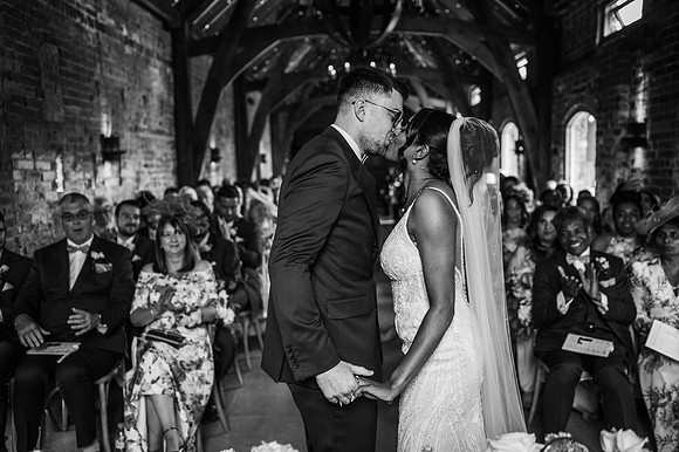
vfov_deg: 37.8
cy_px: 226
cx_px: 340
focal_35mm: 35
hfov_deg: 54.5
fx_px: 660
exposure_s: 1/200
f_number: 2.2
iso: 800
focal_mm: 35
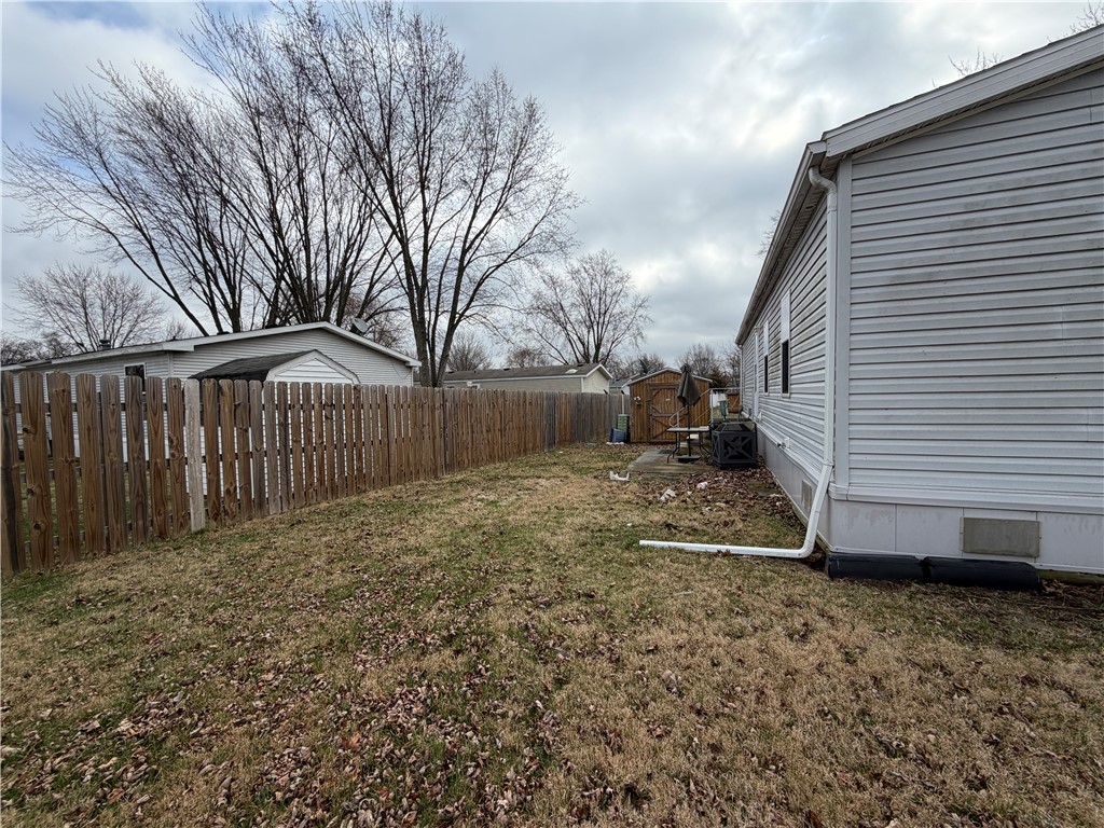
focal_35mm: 14
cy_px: 414
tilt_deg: -0.6
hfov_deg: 102.1
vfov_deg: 85.7
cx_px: 552
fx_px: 446
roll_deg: +1.6
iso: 25
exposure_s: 1/864
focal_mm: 2.22
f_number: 2.2
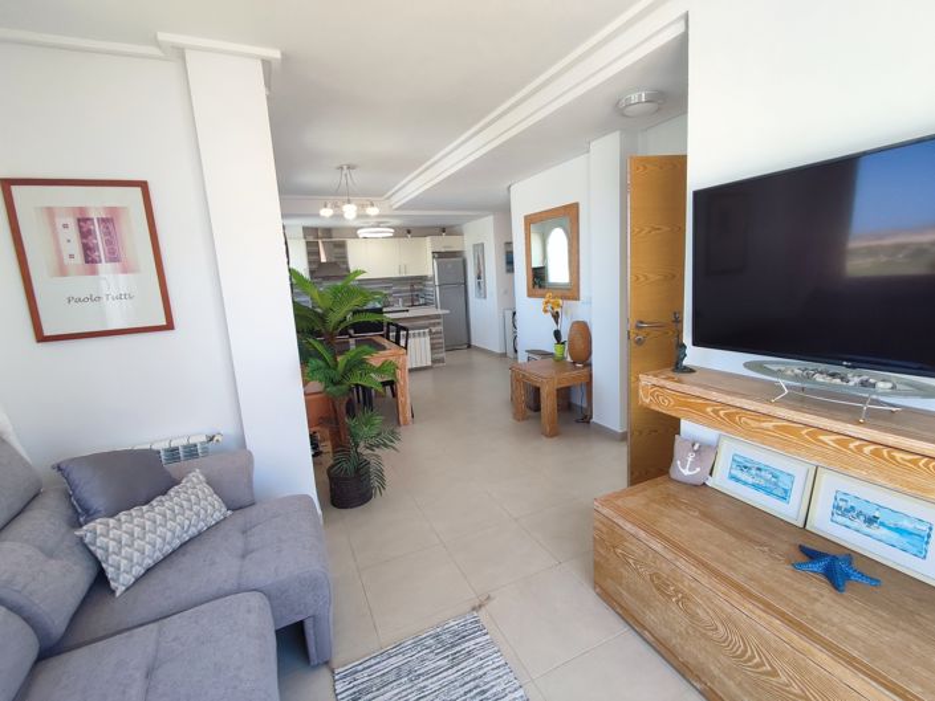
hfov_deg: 94.5
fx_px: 432
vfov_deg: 78.1
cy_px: 350
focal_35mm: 16
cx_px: 468
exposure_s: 1/100
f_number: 2.2
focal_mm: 1.65
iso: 77
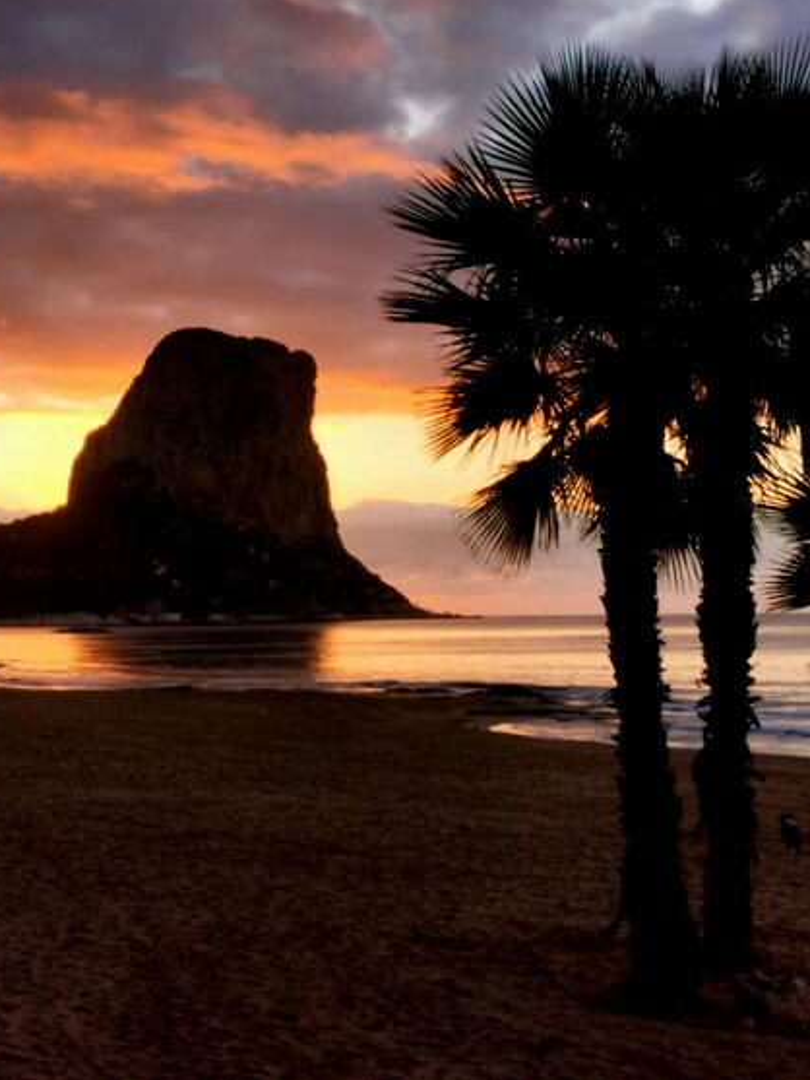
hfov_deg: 22.3
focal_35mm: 66
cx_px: 453
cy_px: 536
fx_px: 2058
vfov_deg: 29.4
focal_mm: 5.56
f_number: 1.6
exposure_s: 1/910
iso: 50
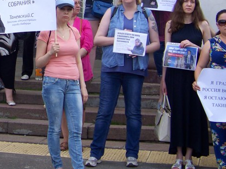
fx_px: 705
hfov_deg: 17.6
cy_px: 14
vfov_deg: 13.6
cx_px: -19
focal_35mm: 108
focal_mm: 7.6
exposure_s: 1/250
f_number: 2.8
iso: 64
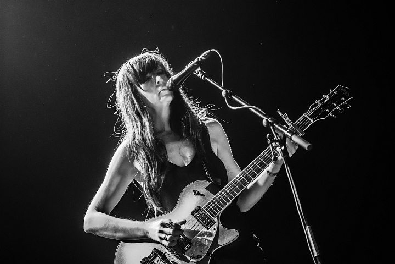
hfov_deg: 19.5
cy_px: 132
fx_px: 1152
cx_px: 198
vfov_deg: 13.0
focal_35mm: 105
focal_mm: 70
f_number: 2.8
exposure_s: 1/80
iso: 4000
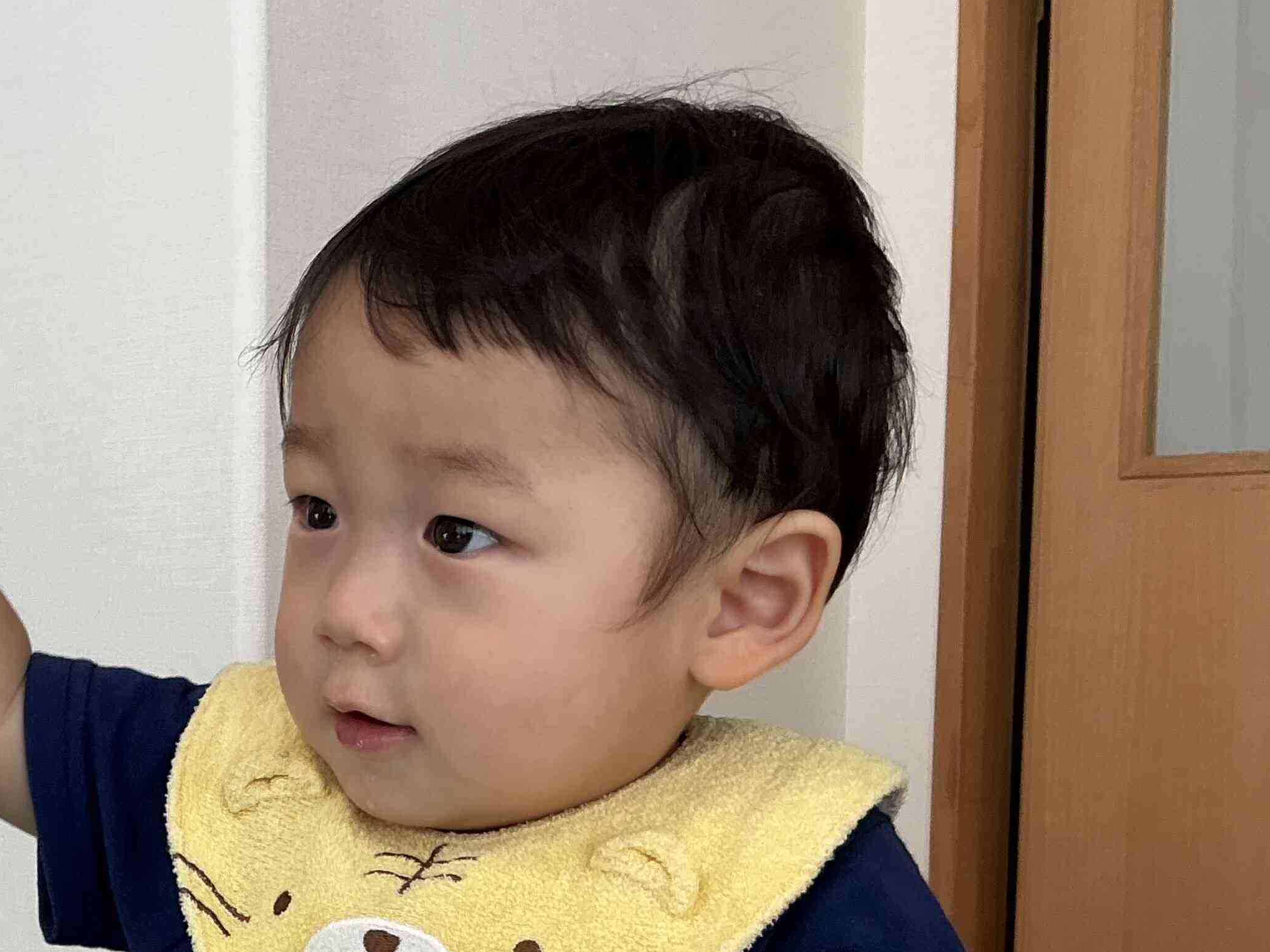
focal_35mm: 57
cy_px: 867
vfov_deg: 24.9
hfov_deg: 32.4
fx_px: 2092
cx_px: 172
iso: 40
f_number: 1.8
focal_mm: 3
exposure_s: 1/120
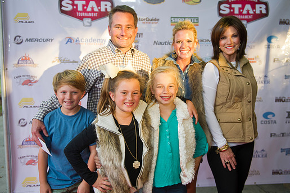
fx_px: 290
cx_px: 151
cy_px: 92
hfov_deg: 53.2
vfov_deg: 36.8
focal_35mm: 36
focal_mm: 32
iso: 640
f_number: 3.2
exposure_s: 1/160
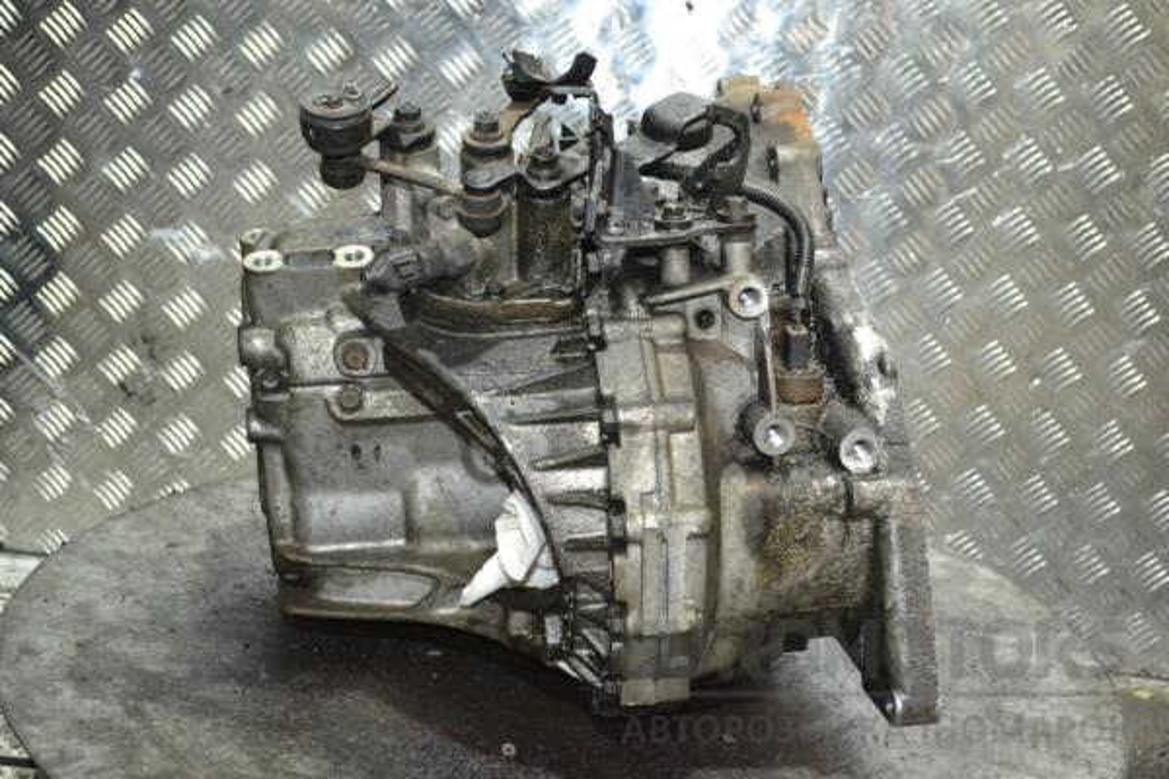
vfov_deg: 28.1
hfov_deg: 41.1
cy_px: 390
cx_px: 584
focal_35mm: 48
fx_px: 1559
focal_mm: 32
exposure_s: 1/60
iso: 2500
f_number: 4.8
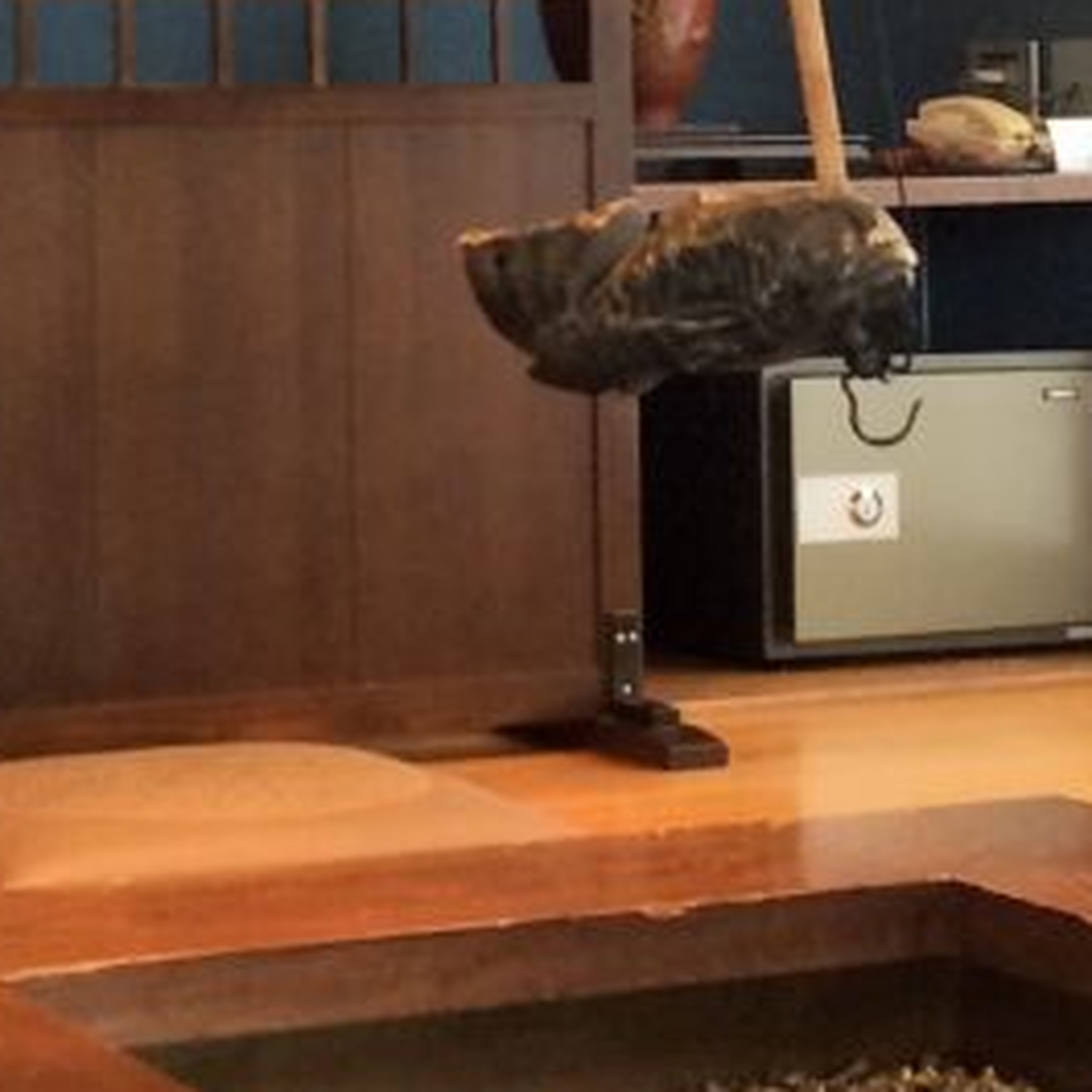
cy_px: -107
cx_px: 433
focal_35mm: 116
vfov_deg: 14.7
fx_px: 4140
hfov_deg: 15.0
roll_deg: +1.1
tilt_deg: +4.2
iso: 125
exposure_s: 1/30
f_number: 2.2
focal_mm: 4.15
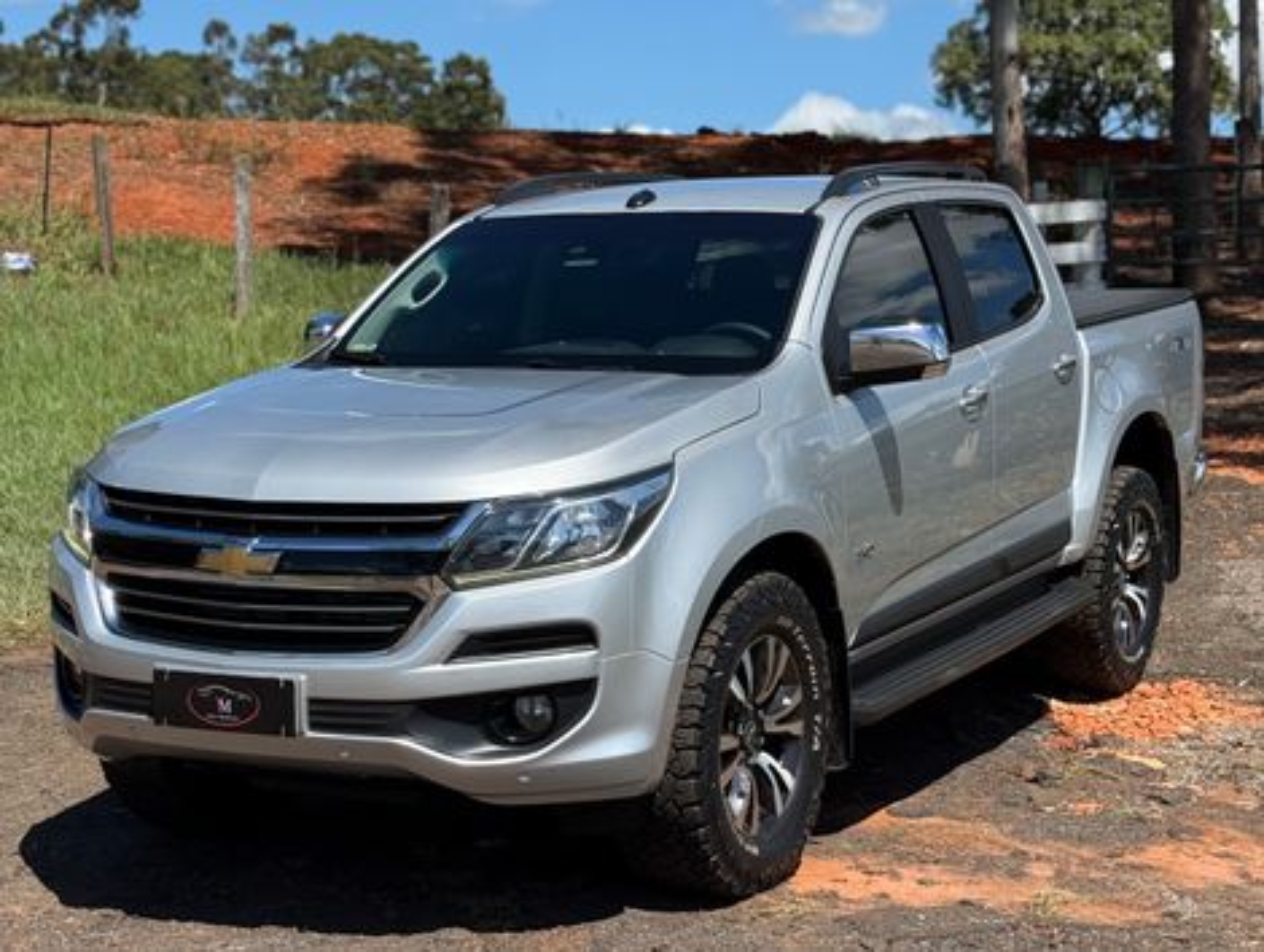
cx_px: 632
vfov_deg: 30.3
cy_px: 476
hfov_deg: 39.6
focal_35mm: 48
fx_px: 1755
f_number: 1.78
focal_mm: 6.76
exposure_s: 1/6024
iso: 80
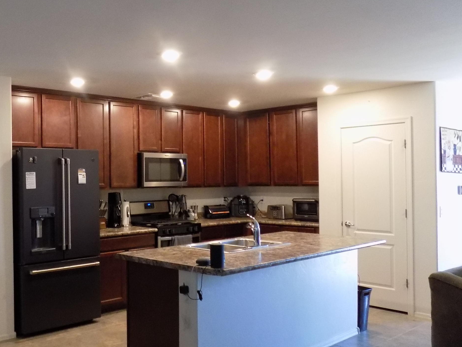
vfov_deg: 38.7
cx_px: 109
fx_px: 494
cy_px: 175
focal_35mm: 37
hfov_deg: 48.0
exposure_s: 1/30
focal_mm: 4
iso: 360
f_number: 3.1
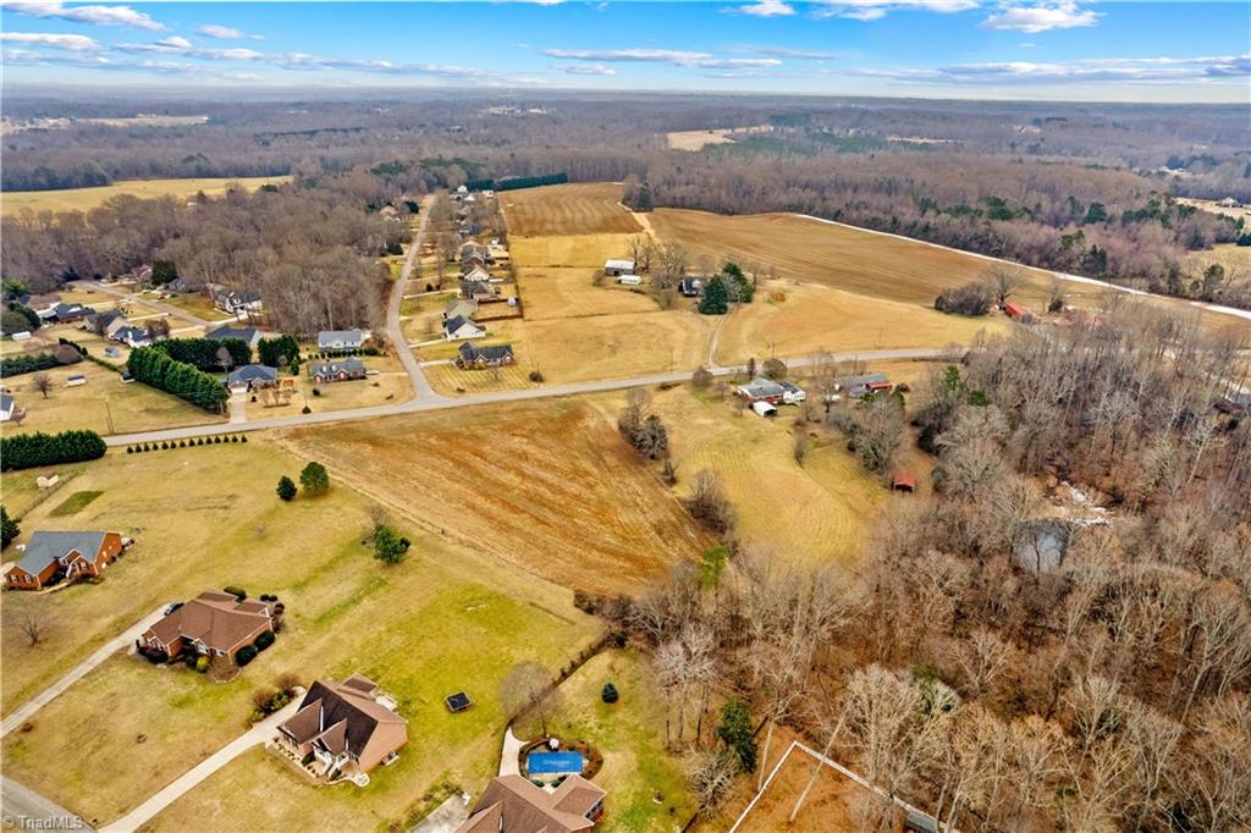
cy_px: 416
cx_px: 626
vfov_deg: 57.2
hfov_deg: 78.6
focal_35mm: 22
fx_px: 764
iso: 160
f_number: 2.8
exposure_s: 1/400
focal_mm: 8.38
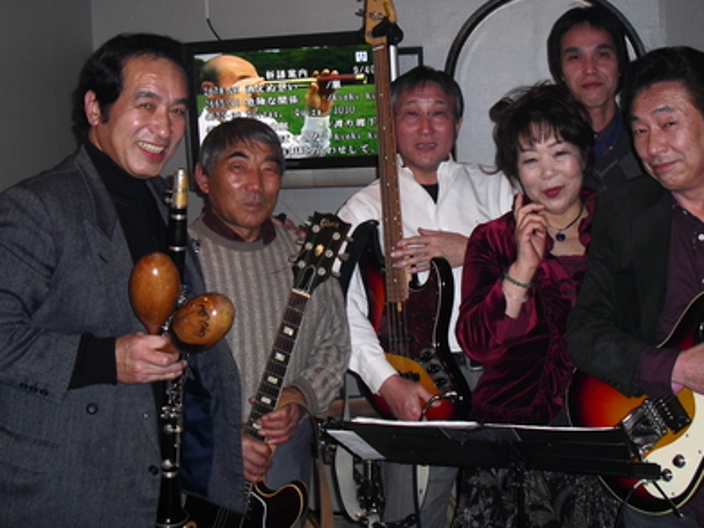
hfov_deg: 41.1
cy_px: 206
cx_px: 414
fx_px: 935
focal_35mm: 46
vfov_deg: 31.4
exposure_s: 1/60
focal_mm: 6.3
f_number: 3.1
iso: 200
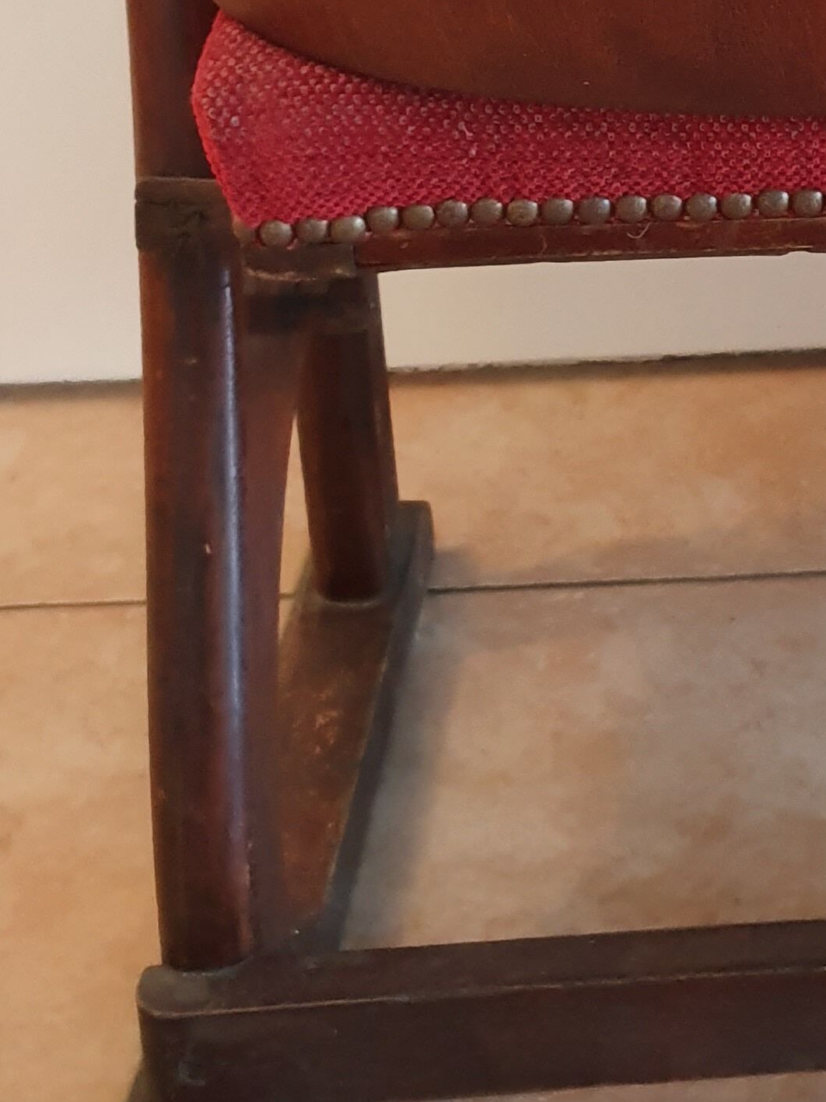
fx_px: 2355
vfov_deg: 23.4
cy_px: -313
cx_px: 978
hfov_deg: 18.9
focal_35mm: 74
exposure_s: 1/33
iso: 500
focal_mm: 4.32
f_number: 1.5
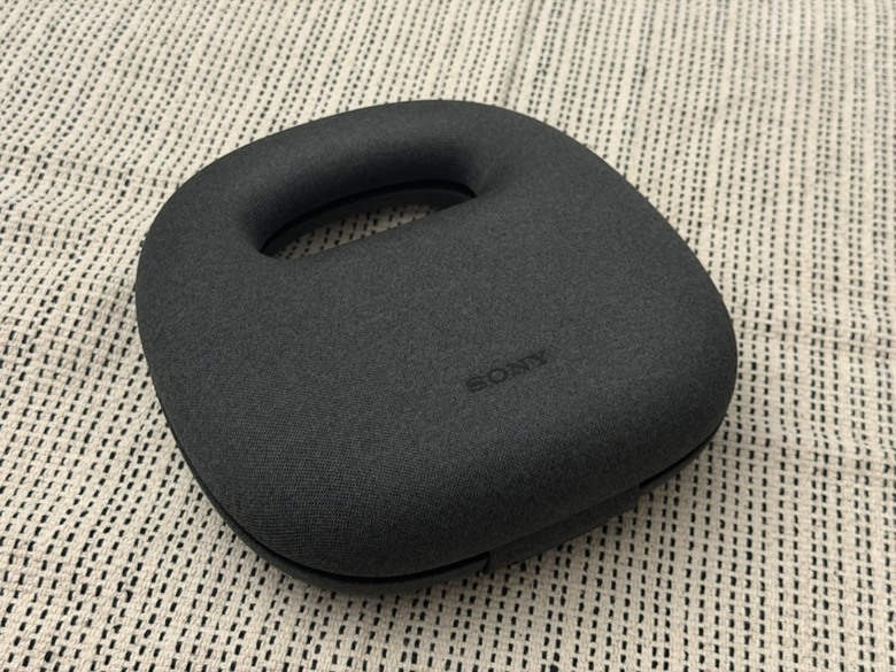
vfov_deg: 30.3
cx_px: 448
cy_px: 336
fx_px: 1242
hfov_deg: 39.7
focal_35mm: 48
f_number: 1.78
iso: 640
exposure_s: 1/24
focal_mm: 6.76
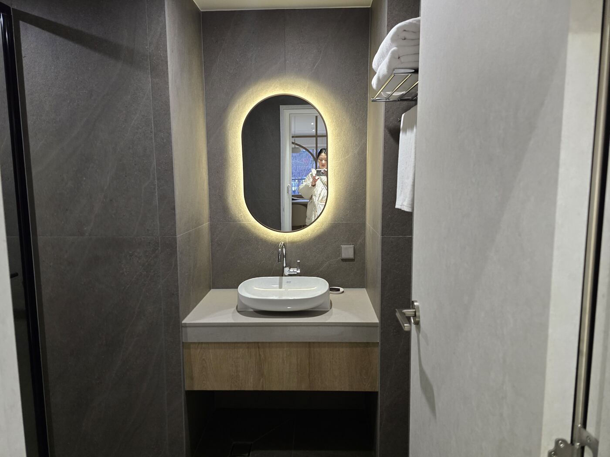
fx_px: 405
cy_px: 228
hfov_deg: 73.9
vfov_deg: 58.9
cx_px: 305
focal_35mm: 23
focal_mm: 6.3
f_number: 1.7
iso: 640
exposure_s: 1/120
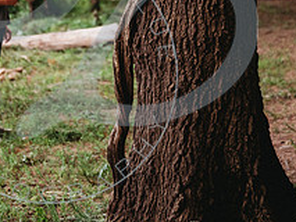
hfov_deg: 13.9
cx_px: 111
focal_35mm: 142
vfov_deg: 10.3
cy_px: -31
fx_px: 1215
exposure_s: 1/160
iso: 400
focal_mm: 70
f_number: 2.8
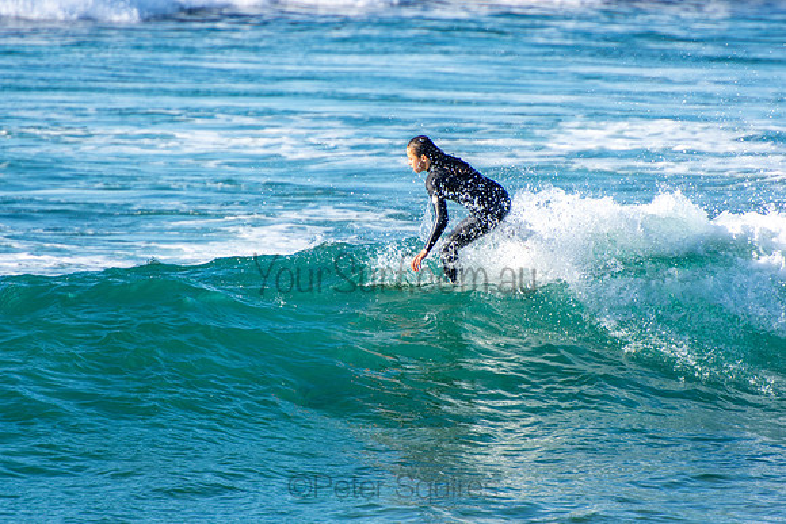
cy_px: 262
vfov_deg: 2.3
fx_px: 13102
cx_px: 393
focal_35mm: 600
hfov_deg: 3.4
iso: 250
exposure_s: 1/800
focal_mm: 400
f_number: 5.6
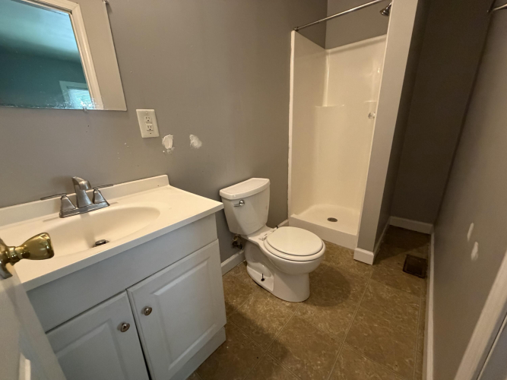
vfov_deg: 85.7
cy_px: 190
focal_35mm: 14
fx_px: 205
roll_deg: +2.3
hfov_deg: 102.1
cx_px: 254
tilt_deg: -18.0
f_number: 2.2
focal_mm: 2.22
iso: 800
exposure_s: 1/60
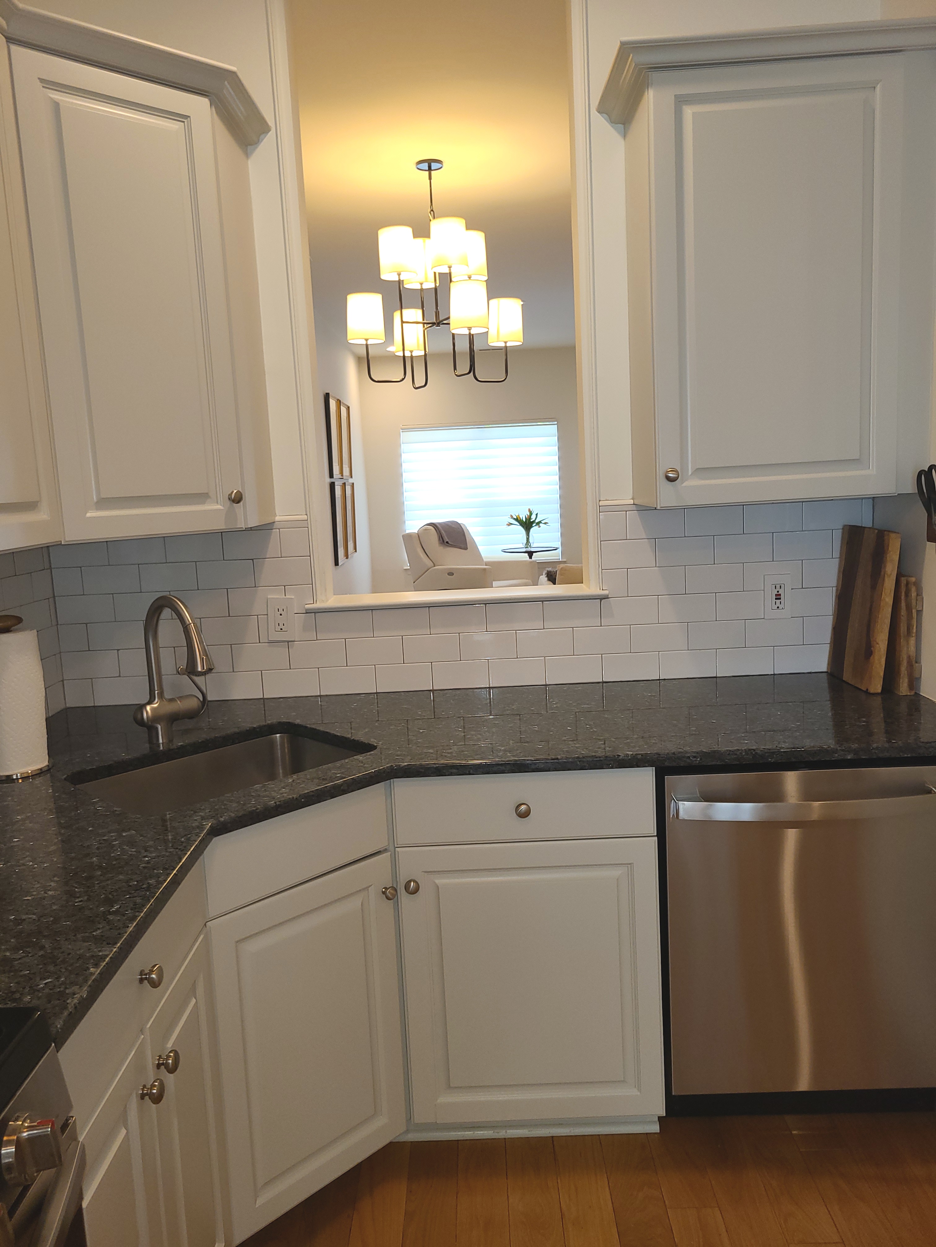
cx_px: 468
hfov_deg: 53.1
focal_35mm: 26
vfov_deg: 67.3
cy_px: 624
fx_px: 937
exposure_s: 1/60
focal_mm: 5.4
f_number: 1.8
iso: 64
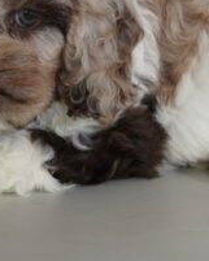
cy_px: 15
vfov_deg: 11.4
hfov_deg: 9.2
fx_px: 1298
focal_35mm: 168
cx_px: 141
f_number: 4
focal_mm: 40
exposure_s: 1/160
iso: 640
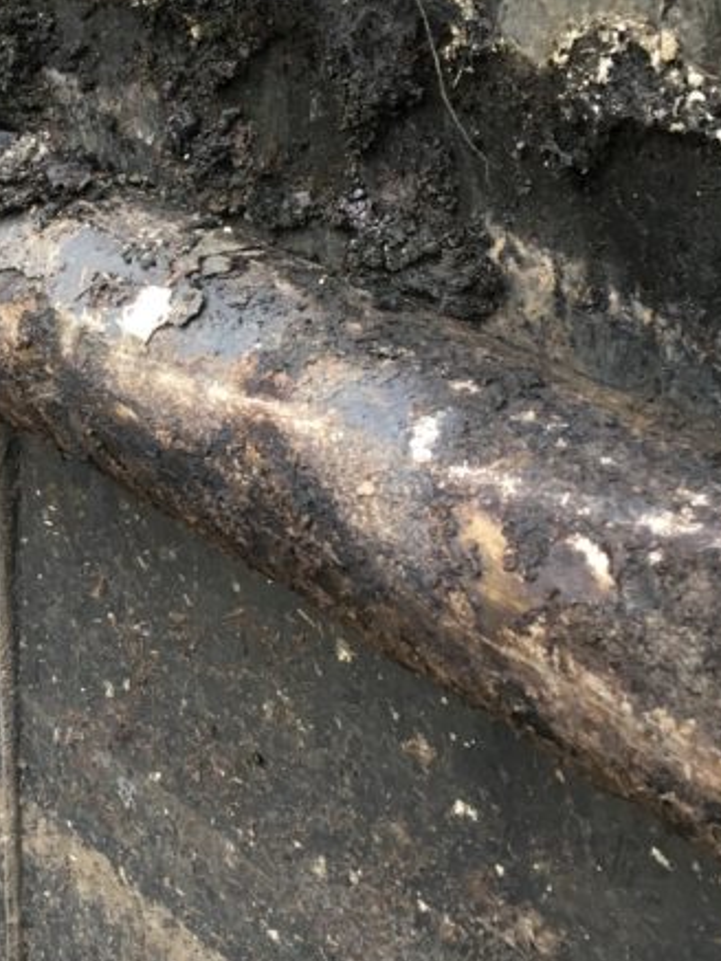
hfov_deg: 21.2
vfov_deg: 28.4
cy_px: 345
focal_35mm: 68
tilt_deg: -23.3
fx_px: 1888
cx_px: 81
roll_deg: +1.3
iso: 40
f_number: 2.2
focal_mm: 4.15
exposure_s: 1/33
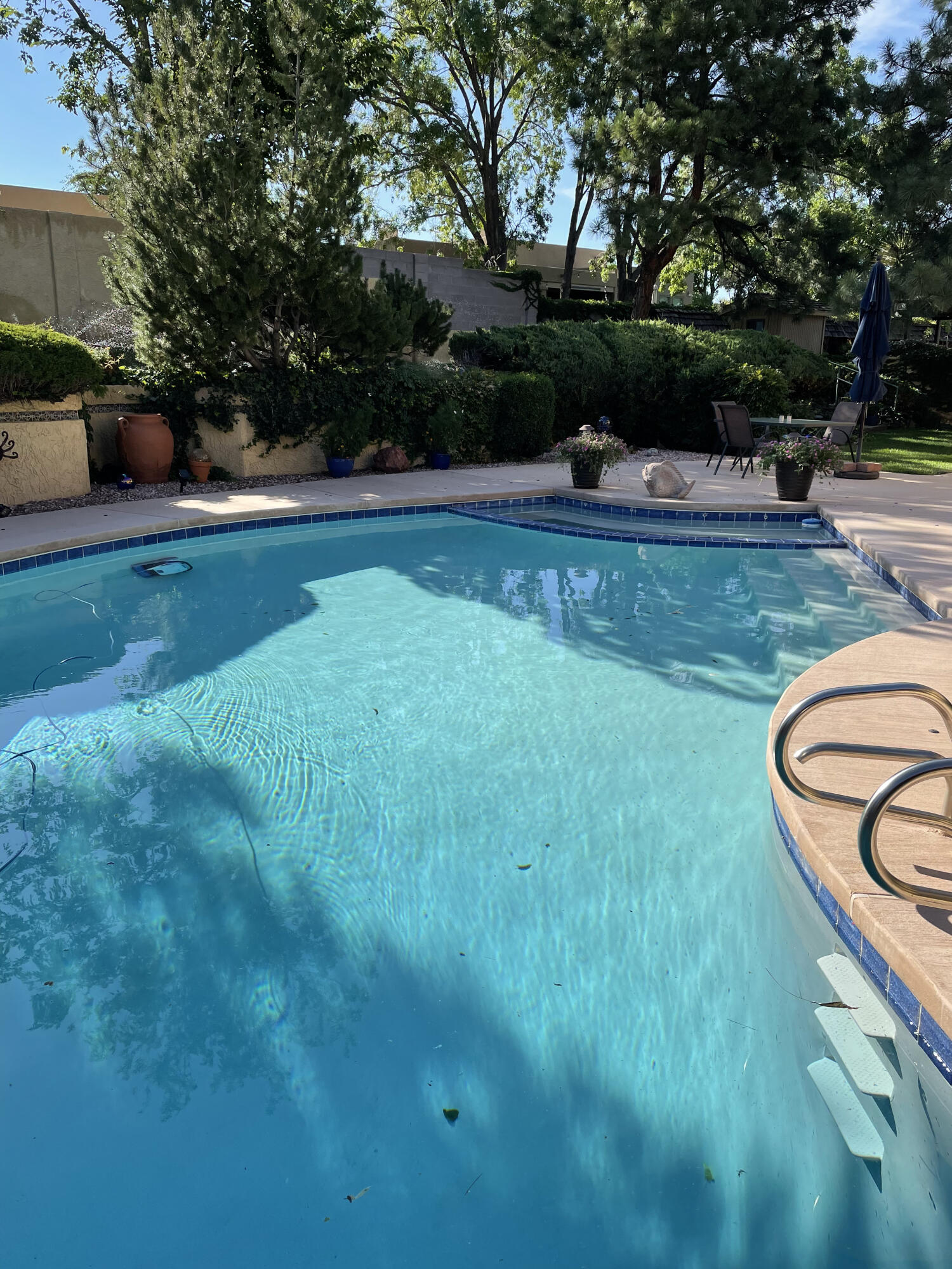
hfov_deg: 53.1
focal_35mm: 26
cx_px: 476
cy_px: 634
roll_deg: -0.3
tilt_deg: -14.3
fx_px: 953
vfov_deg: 67.3
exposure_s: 1/2174
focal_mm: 4.2
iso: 32
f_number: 1.6
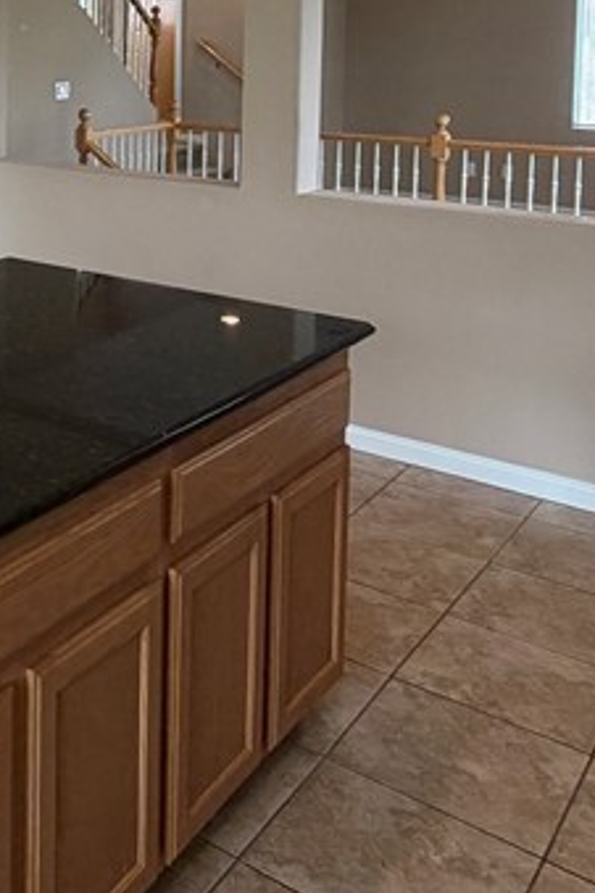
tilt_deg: -4.2
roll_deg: +0.2
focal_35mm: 44
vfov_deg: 41.2
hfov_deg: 26.6
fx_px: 1091
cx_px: -145
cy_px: 100
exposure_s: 1/120
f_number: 2.2
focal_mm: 2.22
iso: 200
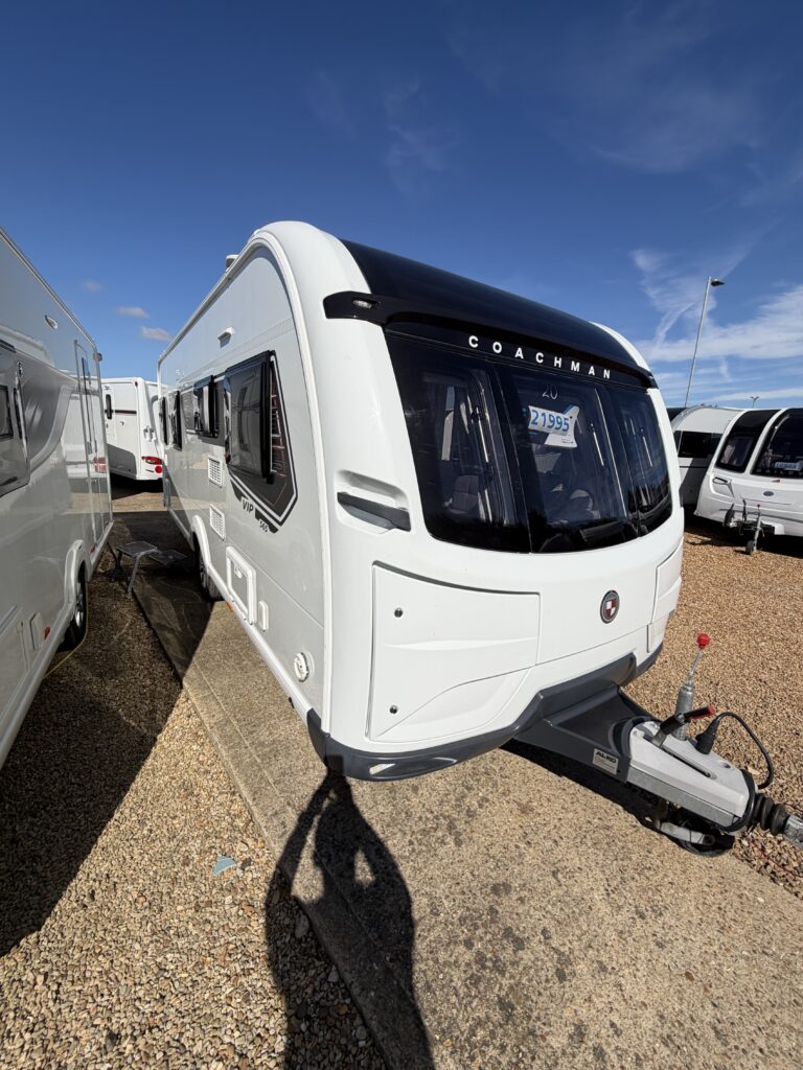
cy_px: 535
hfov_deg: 85.7
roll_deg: -3.8
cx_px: 402
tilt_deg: -11.2
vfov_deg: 102.1
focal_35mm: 14
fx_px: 433
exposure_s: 1/1901
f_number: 2.2
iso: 20
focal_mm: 2.22
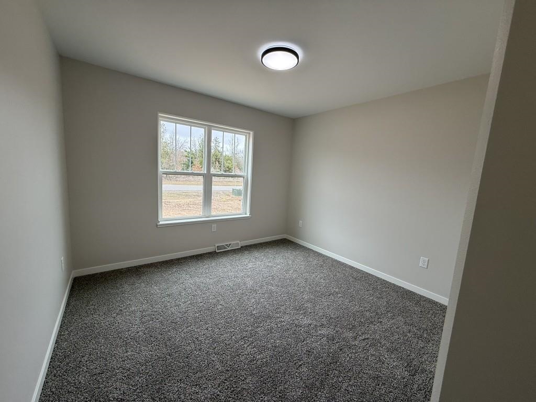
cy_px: 201
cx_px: 268
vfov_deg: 85.7
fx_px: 217
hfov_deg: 102.1
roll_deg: -3.2
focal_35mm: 14
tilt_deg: -7.5
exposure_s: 1/120
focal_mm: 2.22
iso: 80
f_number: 2.2
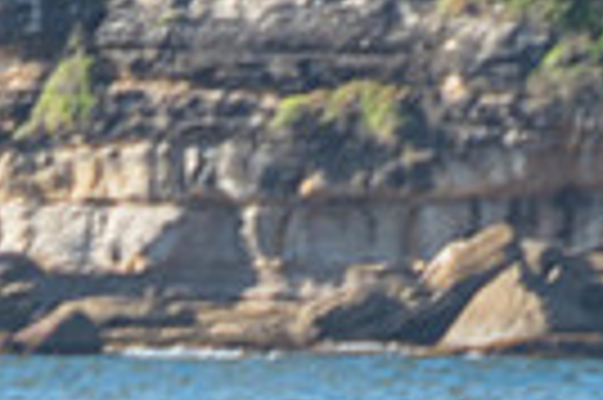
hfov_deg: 0.8
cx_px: 320
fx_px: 43463
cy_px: 762
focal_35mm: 2598
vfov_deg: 0.5
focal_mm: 400
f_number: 18
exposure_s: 1/30
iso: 100
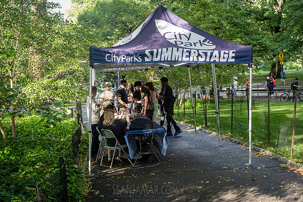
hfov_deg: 34.2
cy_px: 101
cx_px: 146
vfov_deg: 23.2
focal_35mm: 59
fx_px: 493
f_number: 4.5
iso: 1000
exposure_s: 1/250
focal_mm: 55
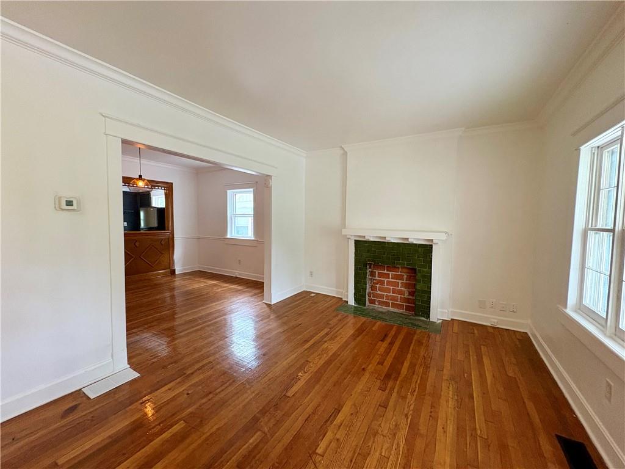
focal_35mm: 14
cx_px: 312
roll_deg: -0.6
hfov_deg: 102.1
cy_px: 234
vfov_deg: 85.7
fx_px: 253
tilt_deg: -3.1
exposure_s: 1/60
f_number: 2.2
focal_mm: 2.22
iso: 320
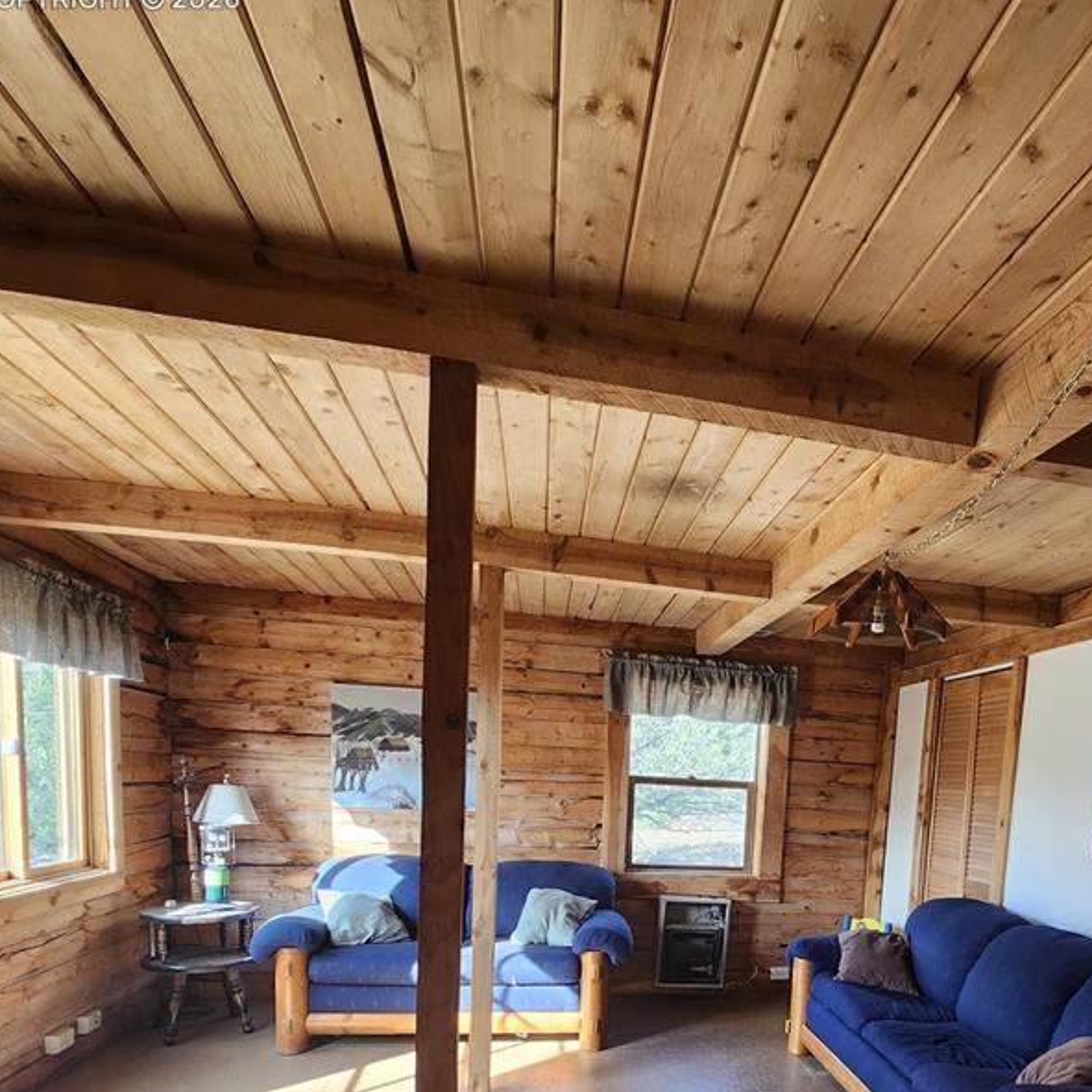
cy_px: 878
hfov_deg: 70.6
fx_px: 749
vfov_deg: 65.5
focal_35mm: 21
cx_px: 705
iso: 80
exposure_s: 1/60
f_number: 2.2
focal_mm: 1.74
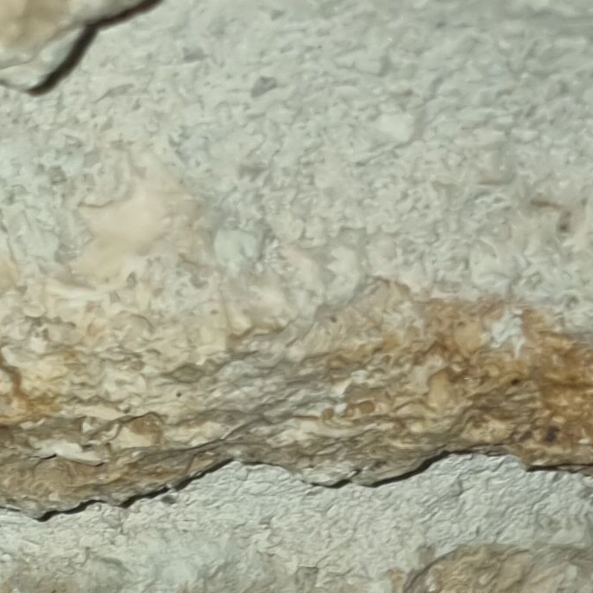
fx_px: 2423
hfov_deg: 12.8
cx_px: -441
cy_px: 1732
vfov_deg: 10.4
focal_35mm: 125
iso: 51
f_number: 1.8
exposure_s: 1/50
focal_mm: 6.7
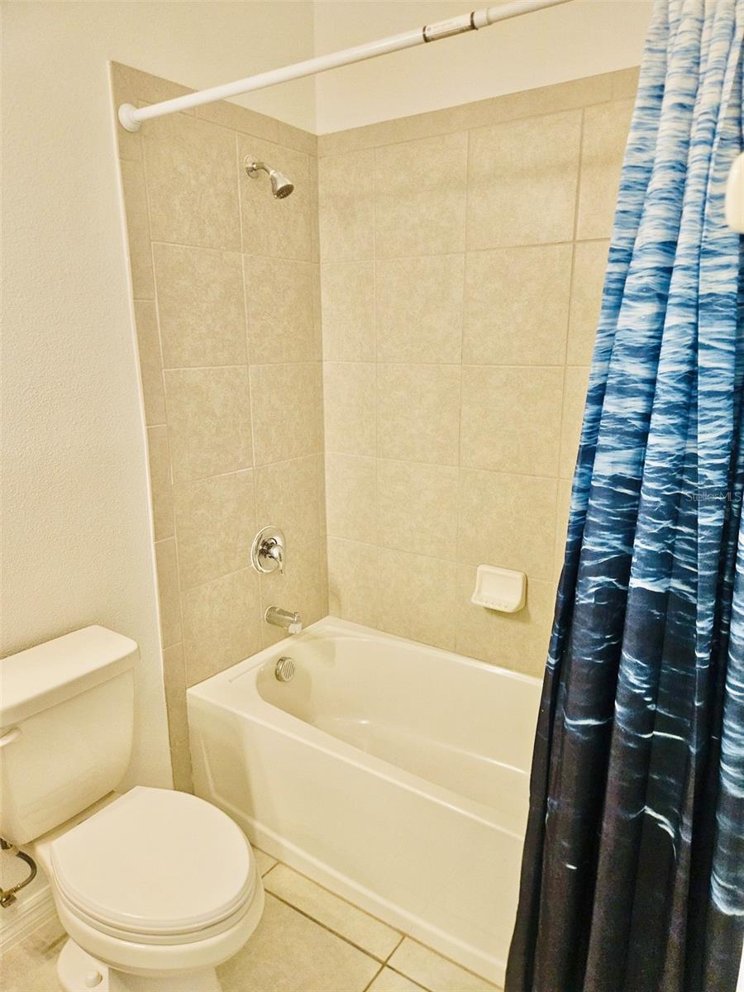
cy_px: 496
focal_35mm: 23
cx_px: 372
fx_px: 659
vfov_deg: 73.9
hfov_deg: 58.9
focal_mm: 5.4
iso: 266
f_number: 1.8
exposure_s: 1/60.2
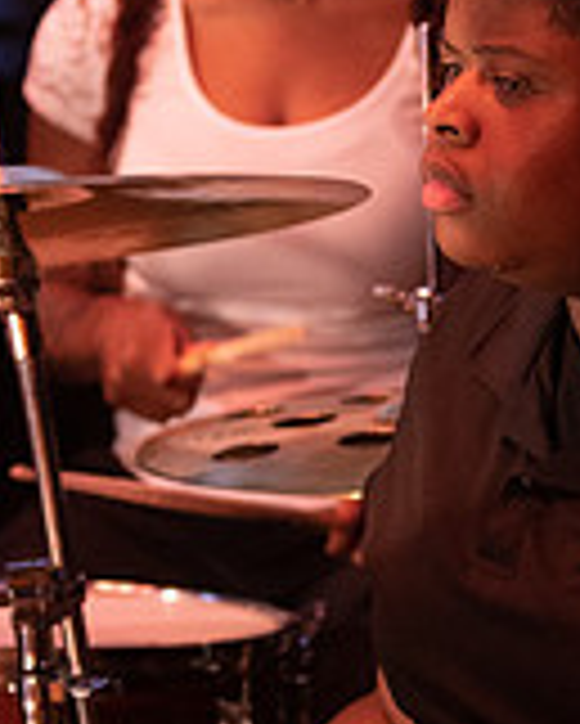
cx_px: 378
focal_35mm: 275
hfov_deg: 5.6
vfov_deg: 7.0
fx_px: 5895
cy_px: 405
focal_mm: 70
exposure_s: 1/200
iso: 1600
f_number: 2.8
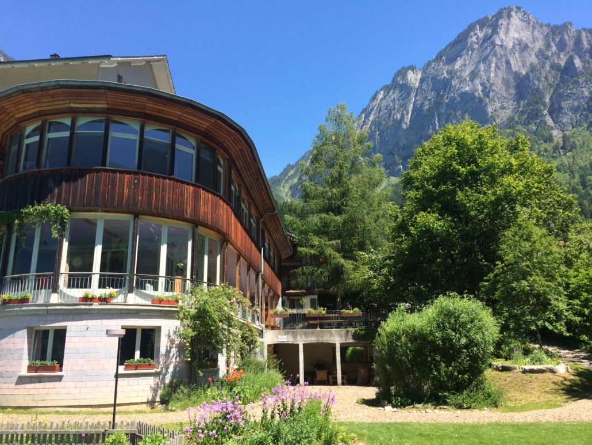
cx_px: 296
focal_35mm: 29
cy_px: 222
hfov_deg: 61.6
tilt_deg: +14.7
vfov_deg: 48.2
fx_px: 496
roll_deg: -0.5
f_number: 2.2
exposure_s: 1/954
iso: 32
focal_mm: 4.15
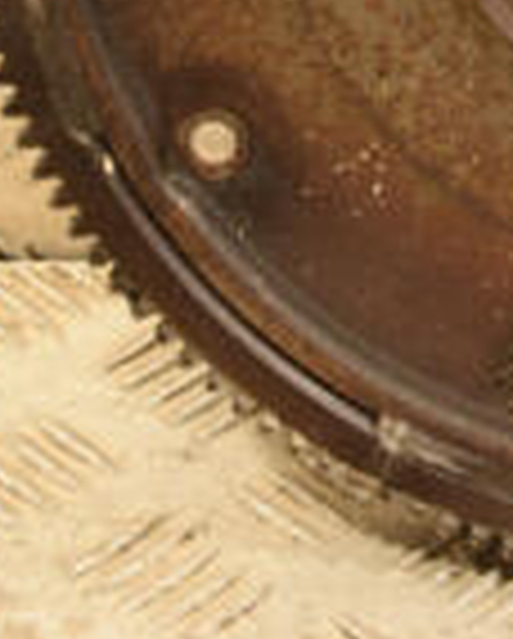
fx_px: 3939
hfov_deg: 7.3
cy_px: -252
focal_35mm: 208
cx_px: 742
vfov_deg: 9.1
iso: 800
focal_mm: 35
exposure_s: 1/100
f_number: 5
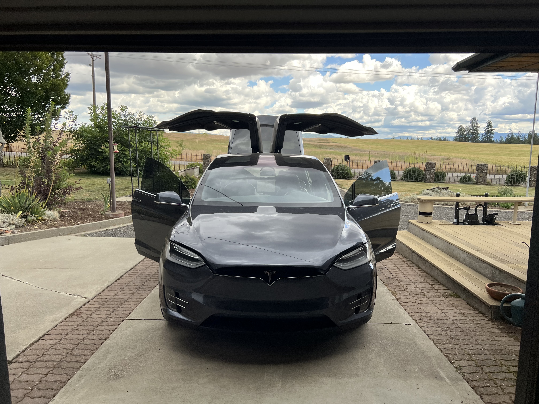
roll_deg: +2.6
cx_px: 270
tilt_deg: -4.2
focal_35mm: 26
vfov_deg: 53.1
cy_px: 202
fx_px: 405
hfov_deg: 67.3
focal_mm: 5.7
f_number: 1.5
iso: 50
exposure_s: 1/974
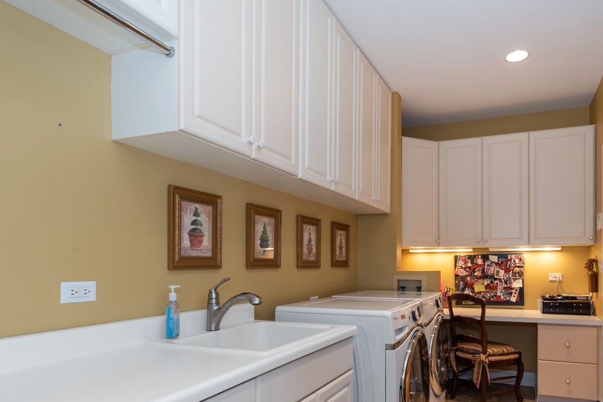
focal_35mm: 23
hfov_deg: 74.8
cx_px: 377
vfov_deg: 54.2
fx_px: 385
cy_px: 263
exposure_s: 1/5
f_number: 8
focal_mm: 16
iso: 200
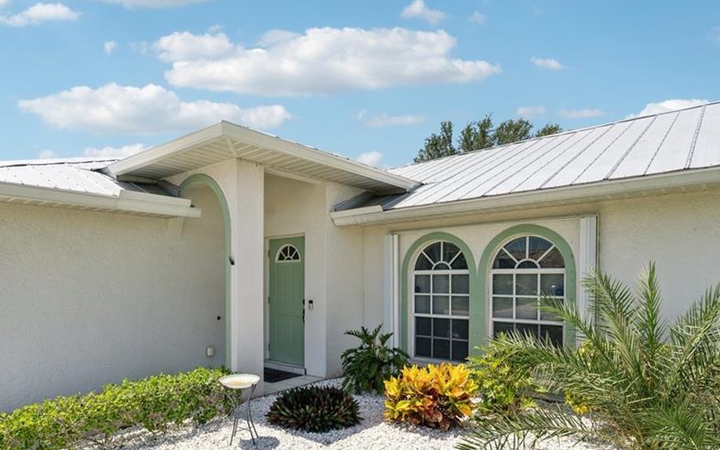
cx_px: 322
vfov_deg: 54.5
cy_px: 285
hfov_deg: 79.6
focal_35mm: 22
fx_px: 430
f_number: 8
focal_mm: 16.7
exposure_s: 1/800
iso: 250
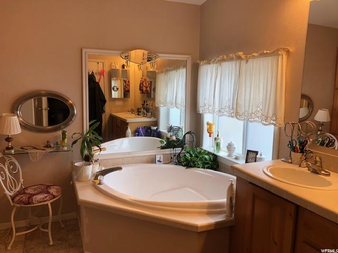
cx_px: 169
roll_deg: -1.6
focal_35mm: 28
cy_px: 126
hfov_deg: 63.4
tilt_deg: -6.4
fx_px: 273
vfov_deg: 49.7
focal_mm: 3.99
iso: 50
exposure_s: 1/120
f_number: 1.8
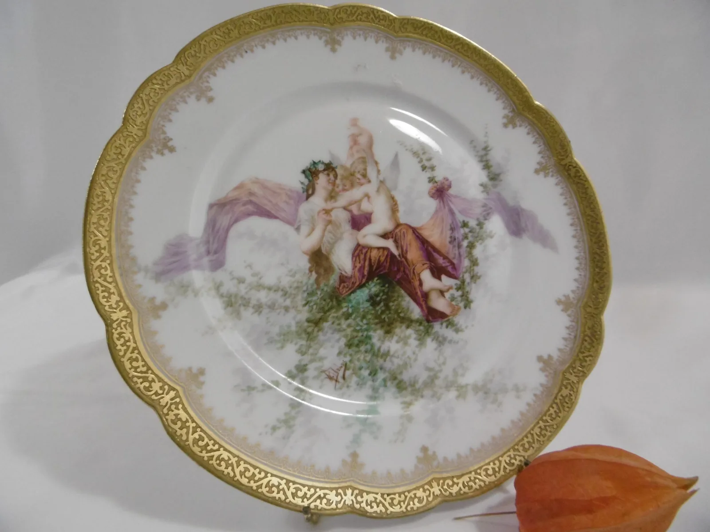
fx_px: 492
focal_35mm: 24
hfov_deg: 71.6
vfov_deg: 56.8
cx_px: 355
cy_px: 266
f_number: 3.1
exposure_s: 1/60
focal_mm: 4.3
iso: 400
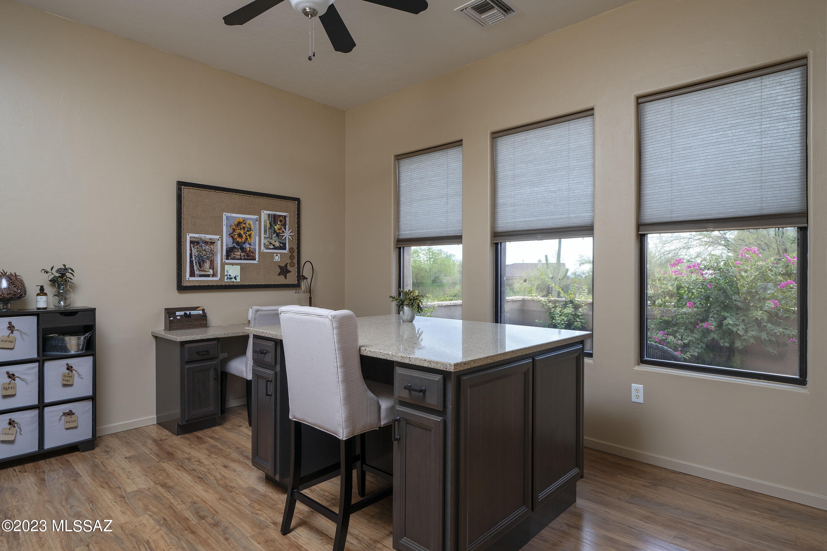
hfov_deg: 86.9
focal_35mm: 19
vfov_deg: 64.5
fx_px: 436
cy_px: 276
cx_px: 414
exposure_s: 1/60
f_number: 7.1
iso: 200
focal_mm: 19
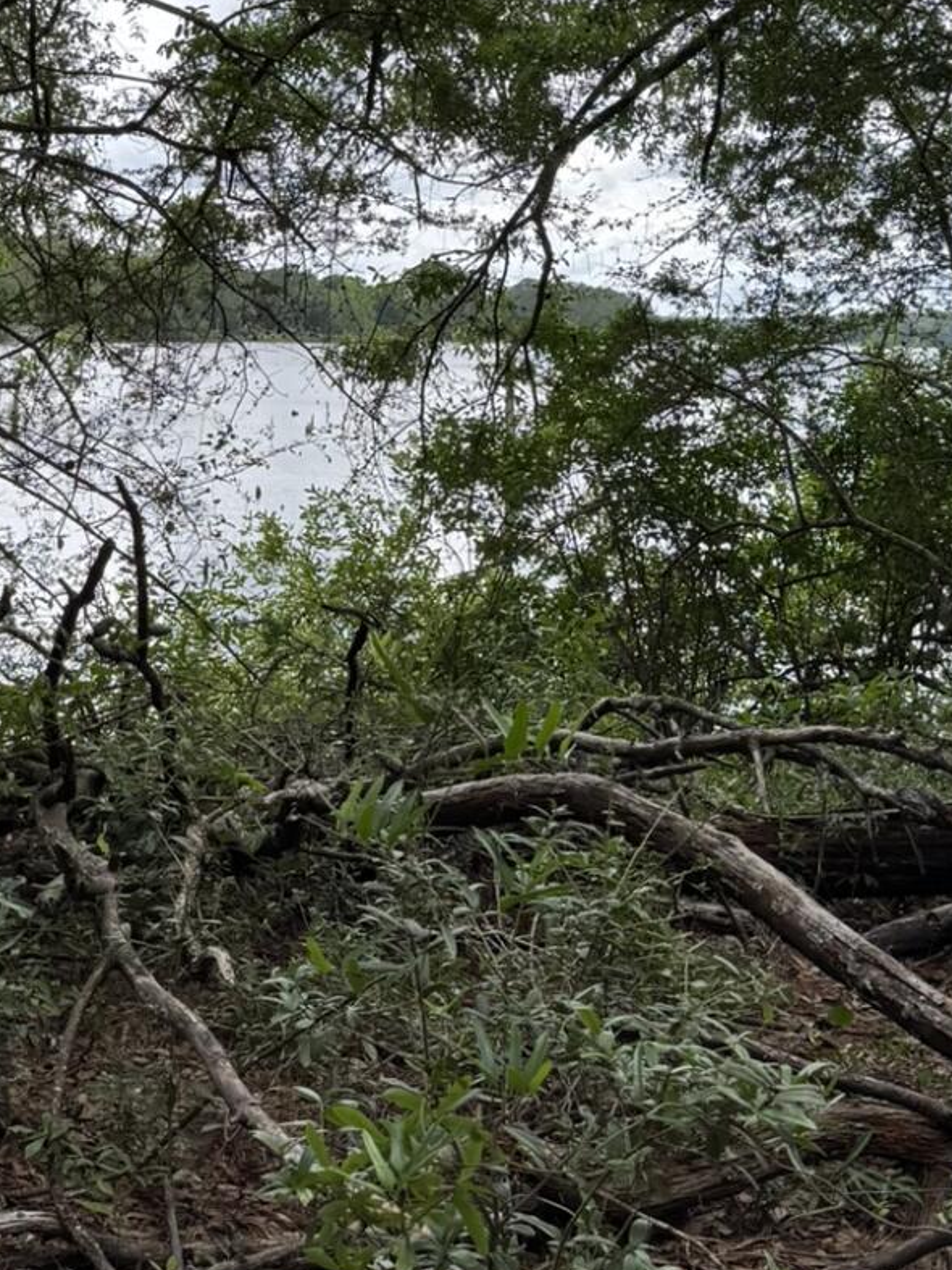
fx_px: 2237
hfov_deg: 23.6
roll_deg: -0.9
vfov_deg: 31.4
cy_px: 400
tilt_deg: -2.6
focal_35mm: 61
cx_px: 166
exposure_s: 1/1261
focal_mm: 6.76
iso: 80
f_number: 1.78
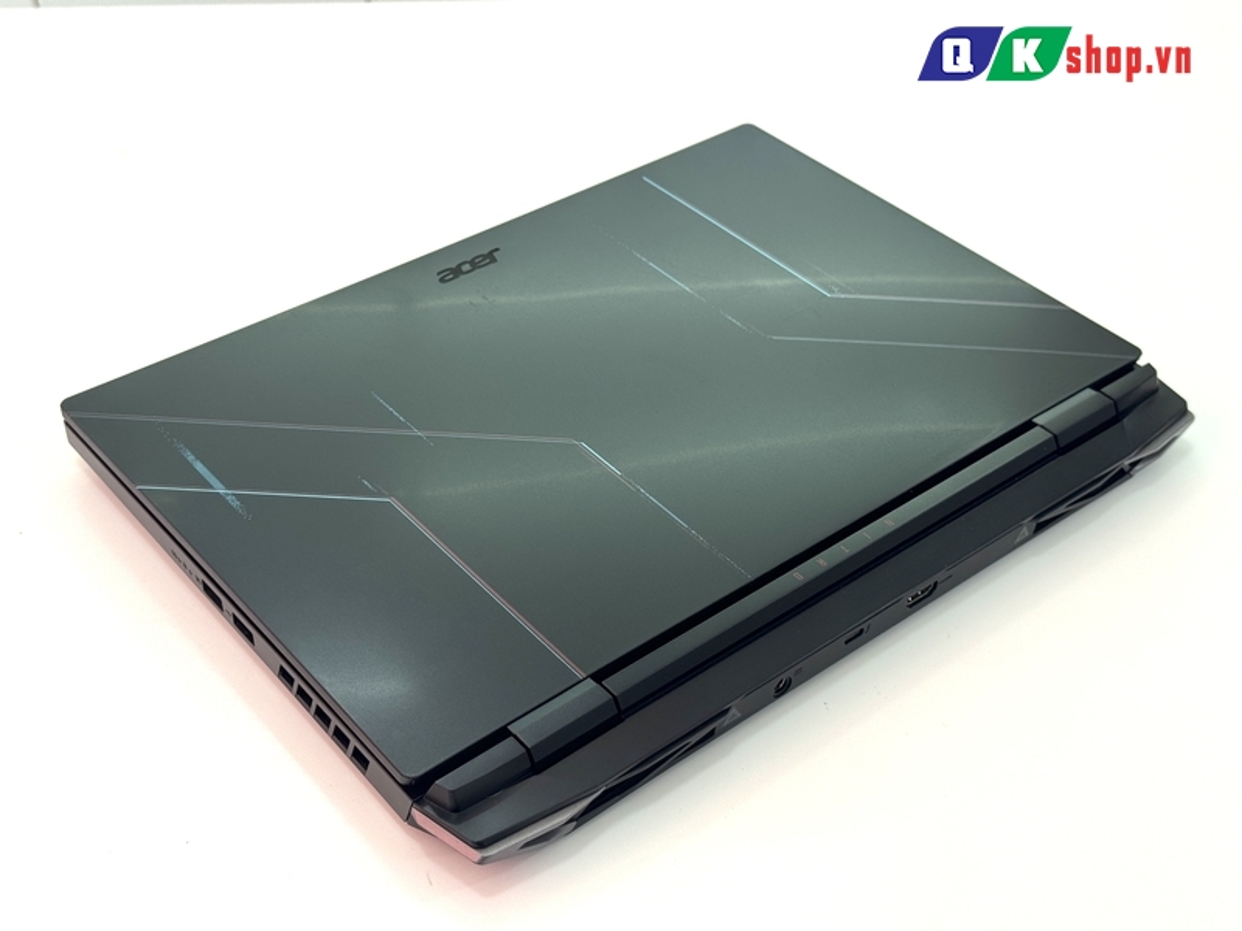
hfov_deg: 39.7
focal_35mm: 48
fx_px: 1722
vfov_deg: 30.3
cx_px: 621
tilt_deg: -41.0
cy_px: 466
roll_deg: -0.7
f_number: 1.78
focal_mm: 6.76
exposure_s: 1/121
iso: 64
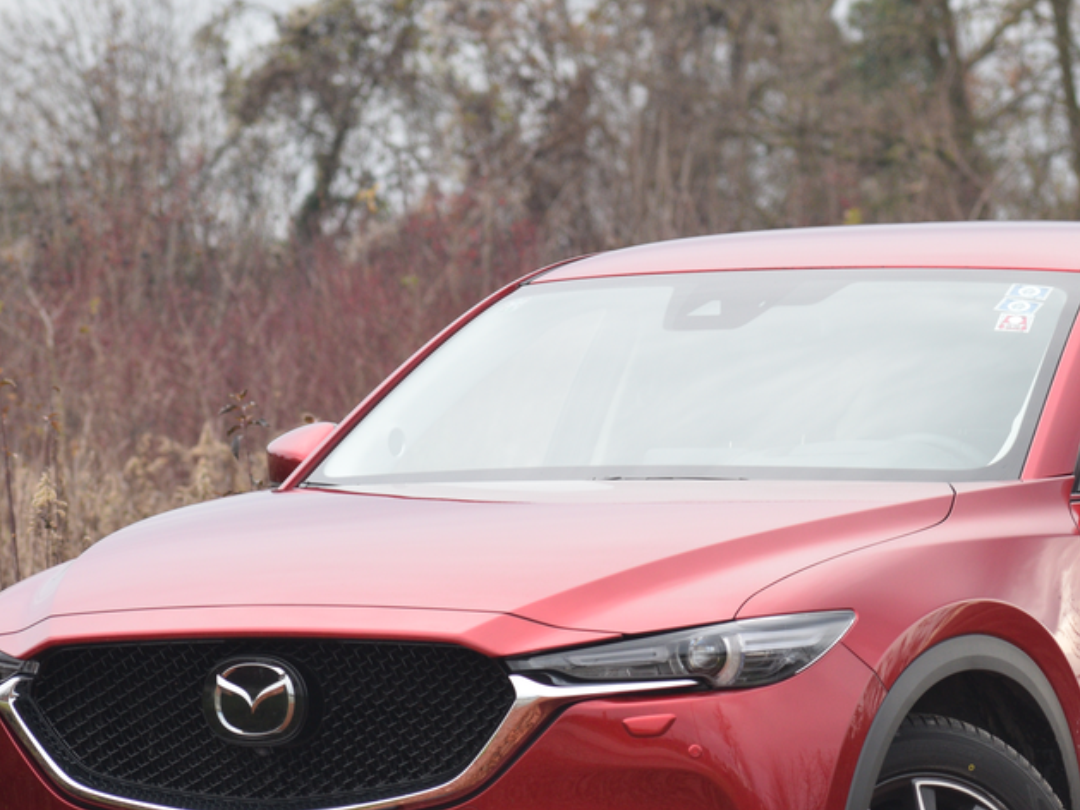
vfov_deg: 4.1
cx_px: 709
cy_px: 591
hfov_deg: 5.4
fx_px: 11452
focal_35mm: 367
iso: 400
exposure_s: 1/100
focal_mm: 125
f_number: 5
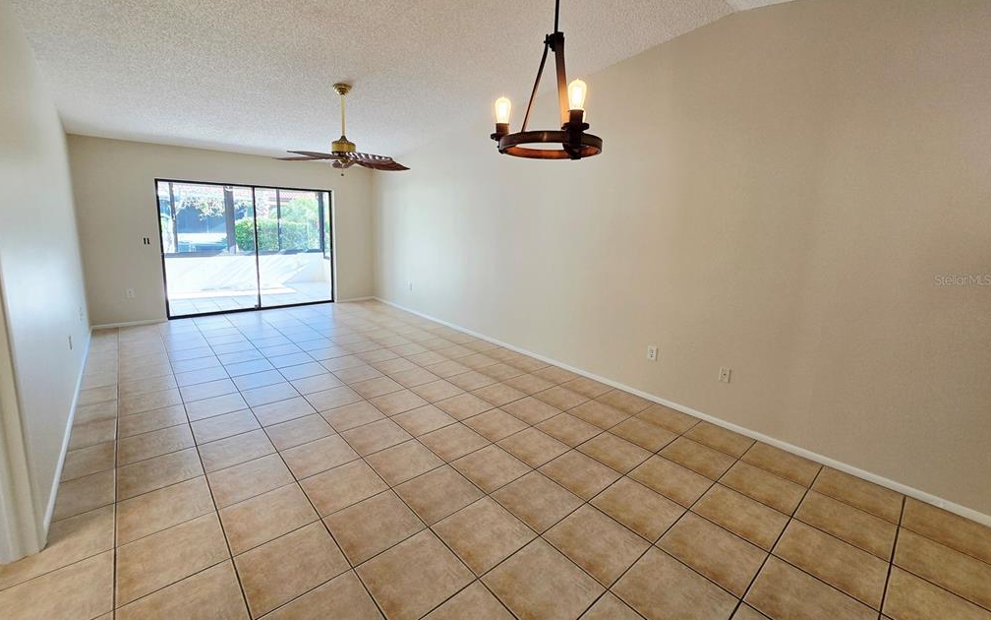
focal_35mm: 14
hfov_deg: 105.3
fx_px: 378
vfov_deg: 78.4
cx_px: 491
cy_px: 279
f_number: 2.2
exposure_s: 1/60.2
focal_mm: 2.2
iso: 50
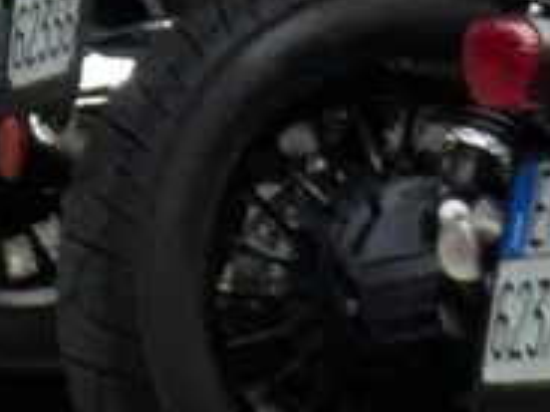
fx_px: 5593
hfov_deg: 5.6
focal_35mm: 352
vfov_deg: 4.1
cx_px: -347
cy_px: -869
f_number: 4.1
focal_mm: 9.8
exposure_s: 1/160
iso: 80
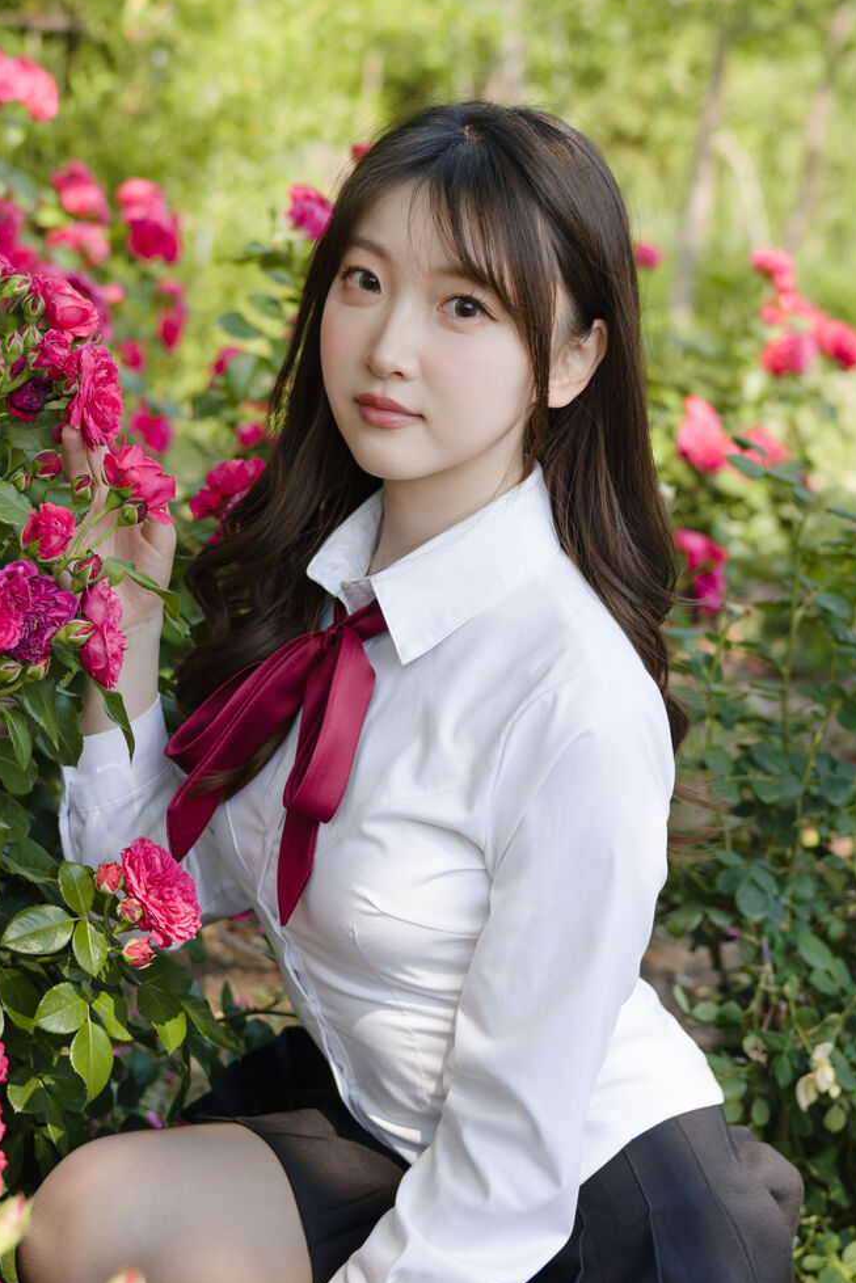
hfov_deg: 20.0
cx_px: 317
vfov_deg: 29.6
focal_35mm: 68
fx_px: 2424
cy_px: 580
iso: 100
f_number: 2.8
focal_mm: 37
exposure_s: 1/640
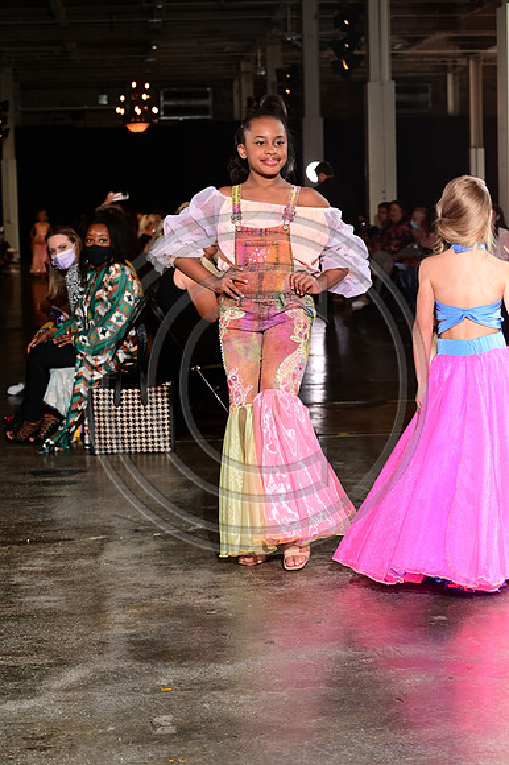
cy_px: 382
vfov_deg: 28.9
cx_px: 254
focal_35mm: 70
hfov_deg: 19.4
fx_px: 1486
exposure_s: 1/160
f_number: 6.3
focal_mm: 70
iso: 1000
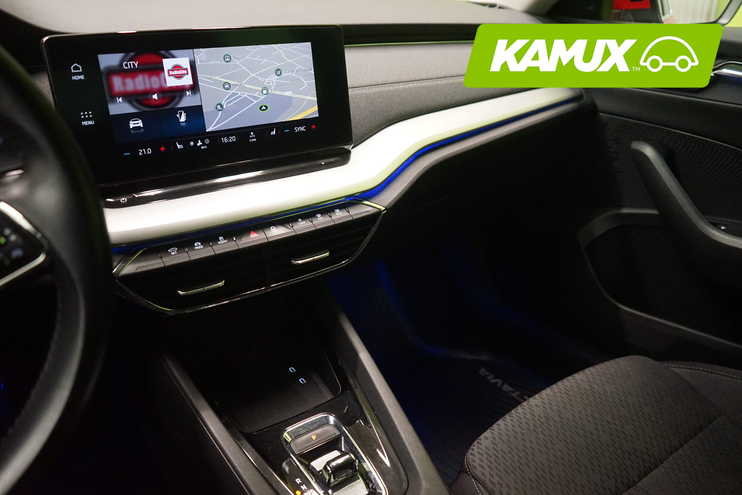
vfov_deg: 46.4
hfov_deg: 65.5
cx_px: 371
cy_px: 248
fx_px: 577
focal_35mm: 28
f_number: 4
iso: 6400
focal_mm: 28
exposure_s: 1/60
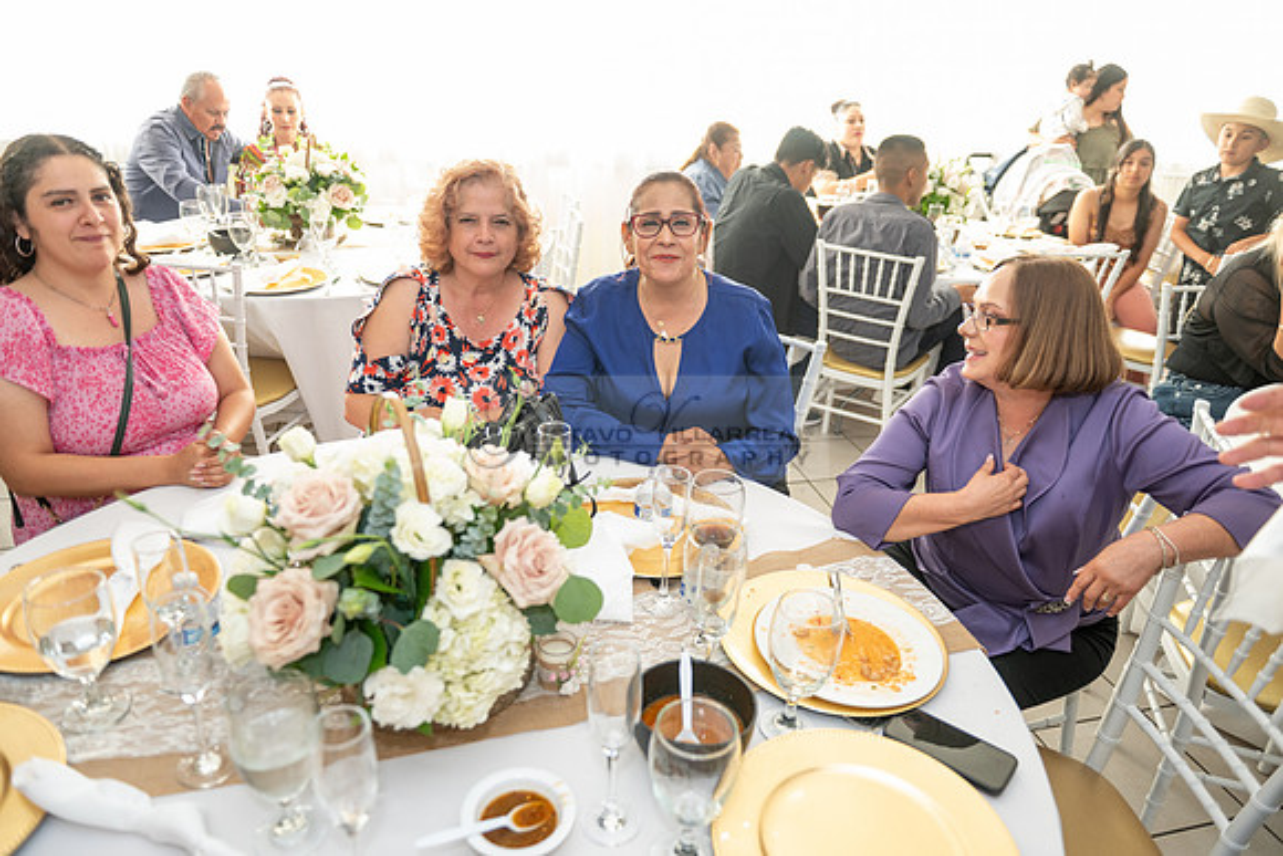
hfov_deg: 73.7
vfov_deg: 53.2
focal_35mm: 24
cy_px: 428
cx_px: 642
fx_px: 855
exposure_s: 1/160
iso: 800
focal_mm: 24
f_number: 2.8
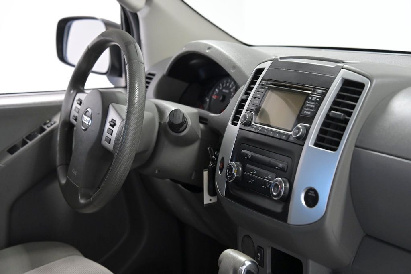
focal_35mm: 67
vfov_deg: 20.3
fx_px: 765
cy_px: 137
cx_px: 206
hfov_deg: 30.1
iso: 2500
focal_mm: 67
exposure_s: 1/250
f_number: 4.5
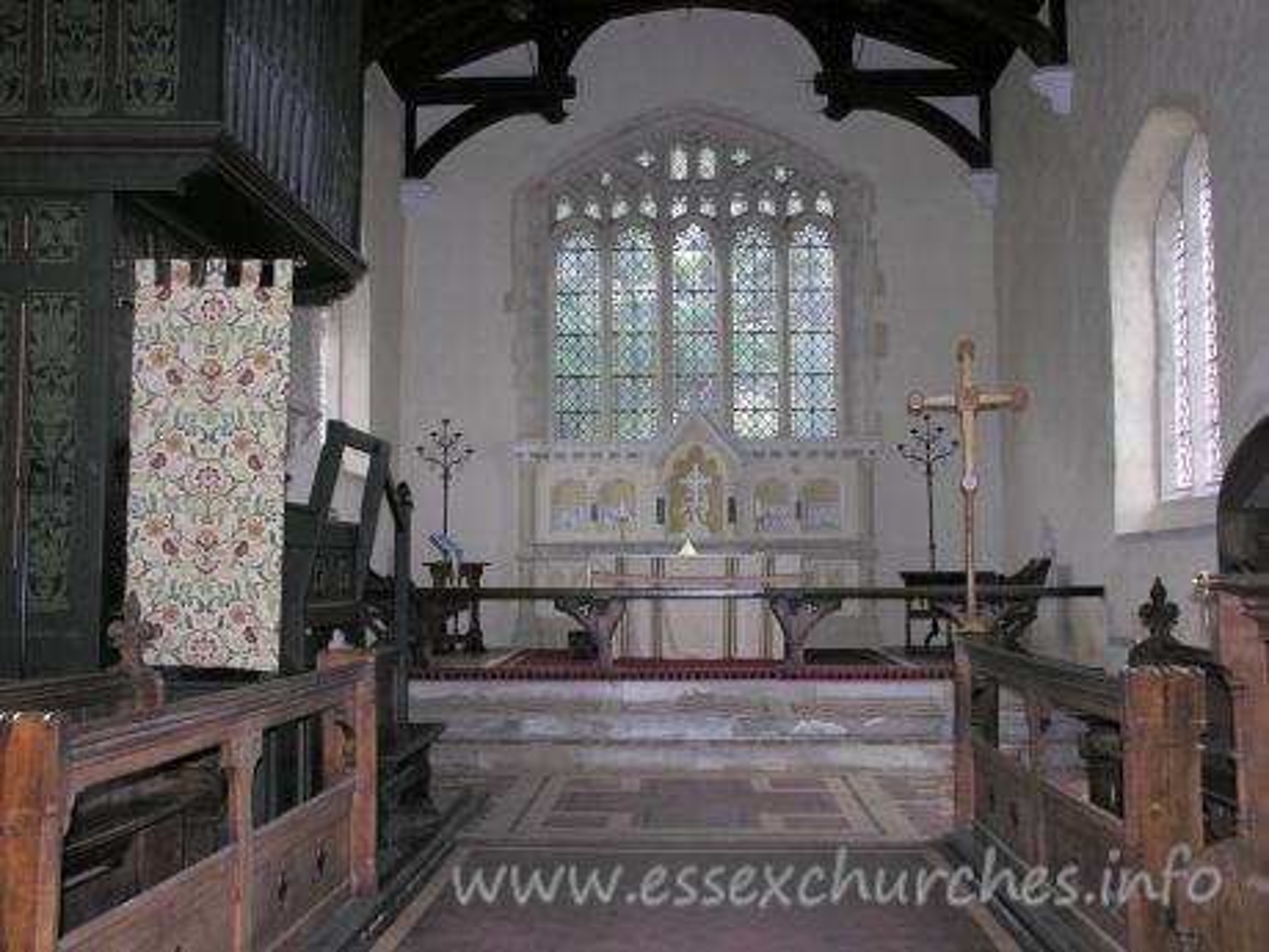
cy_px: 476
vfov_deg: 40.7
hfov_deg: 52.6
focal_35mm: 35
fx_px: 1283
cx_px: 634
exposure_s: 1/60.1
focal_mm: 8.9
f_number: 2.8
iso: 103
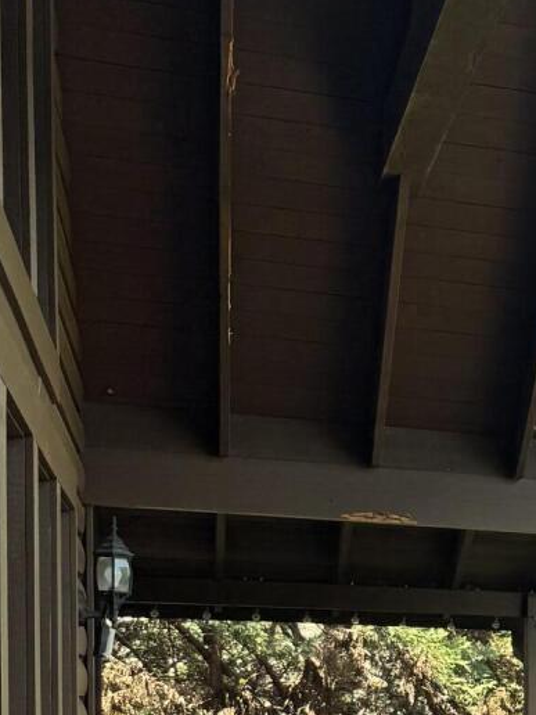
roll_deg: -0.8
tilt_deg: -3.4
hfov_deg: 14.2
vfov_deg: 19.9
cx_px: 946
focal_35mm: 93
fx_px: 1920
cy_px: 840
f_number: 1.78
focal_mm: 6.76
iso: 80
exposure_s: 1/639
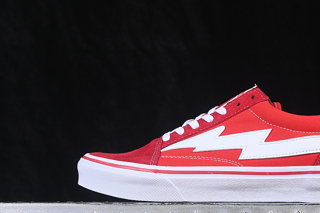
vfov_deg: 12.9
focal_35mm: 106
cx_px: 226
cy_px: 109
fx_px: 942
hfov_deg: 19.2
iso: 160
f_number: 8
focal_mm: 50
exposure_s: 1/80
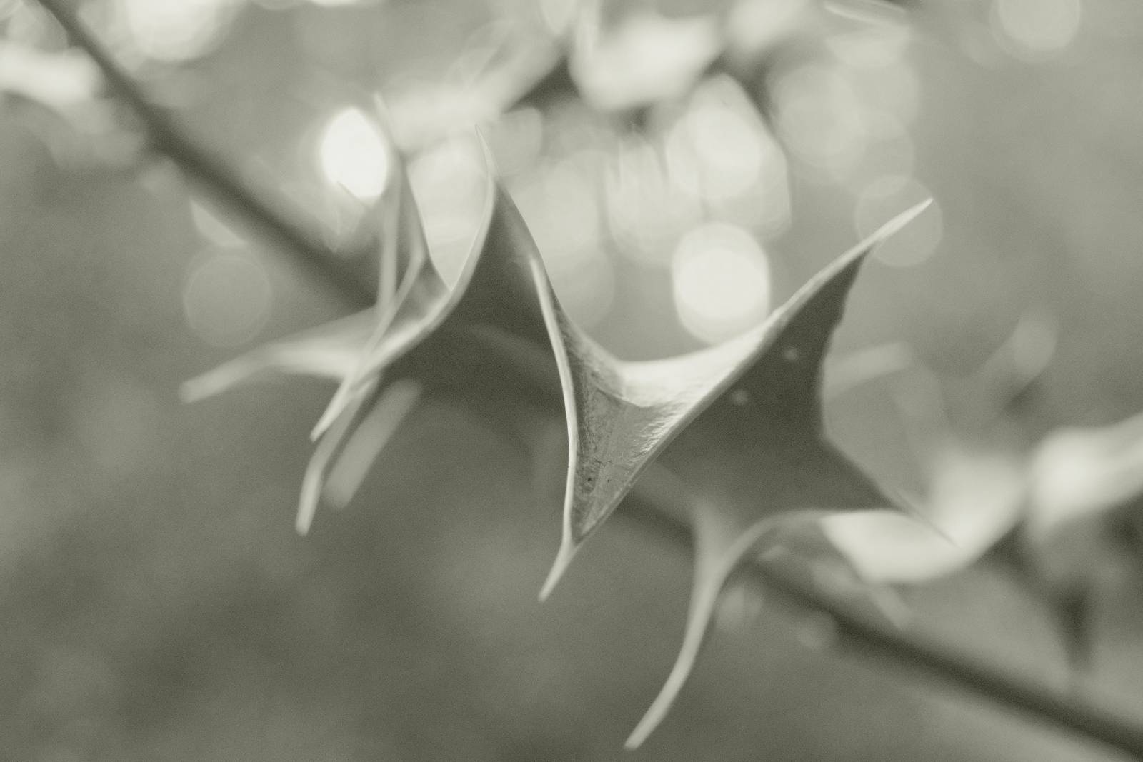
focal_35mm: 56
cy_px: 381
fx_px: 1778
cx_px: 572
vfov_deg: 24.2
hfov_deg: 35.6
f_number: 8
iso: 6400
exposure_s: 1/110
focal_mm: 37.6
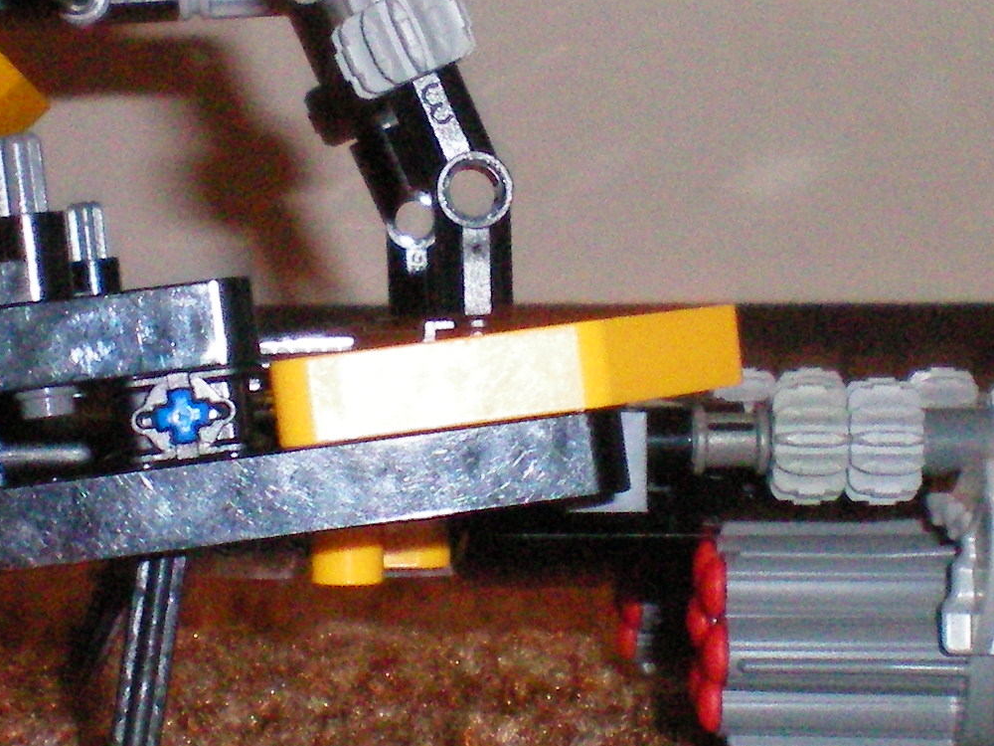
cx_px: 470
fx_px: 3561
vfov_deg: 12.0
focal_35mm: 124
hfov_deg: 15.9
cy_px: 395
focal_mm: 6.3
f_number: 4.6
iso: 400
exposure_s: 1/60
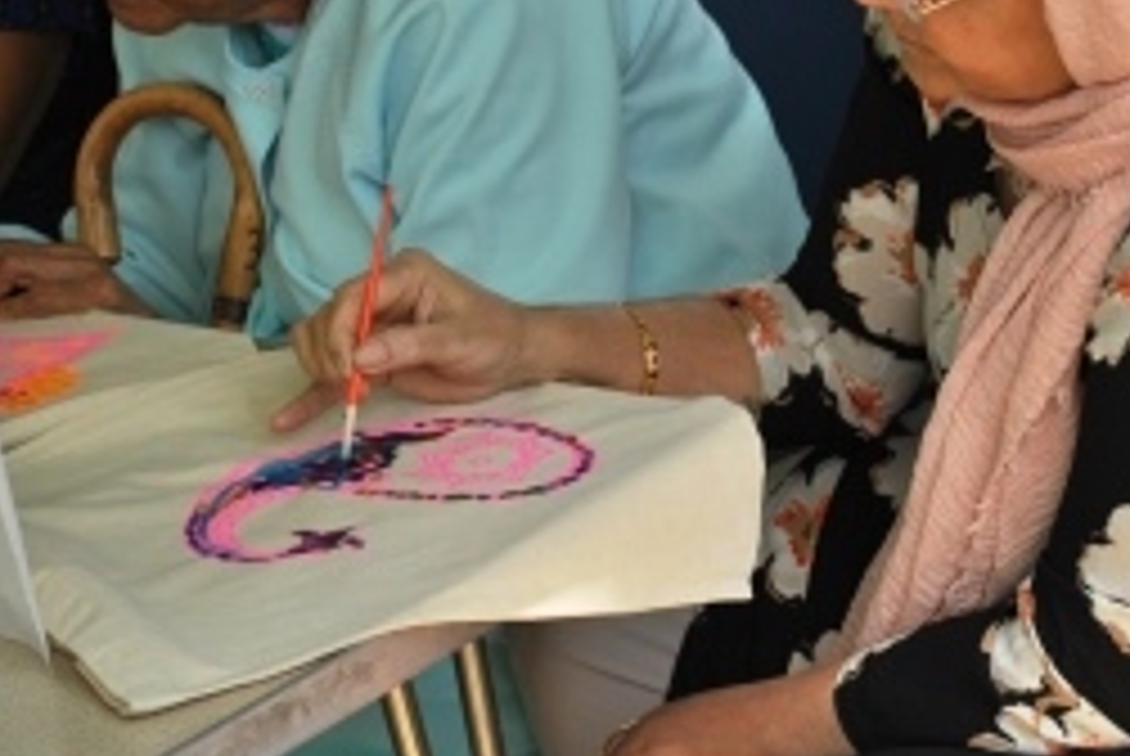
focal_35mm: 123
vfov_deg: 11.1
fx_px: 3865
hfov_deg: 16.5
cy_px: 171
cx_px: 860
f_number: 5.6
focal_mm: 46
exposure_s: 1/400
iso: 200
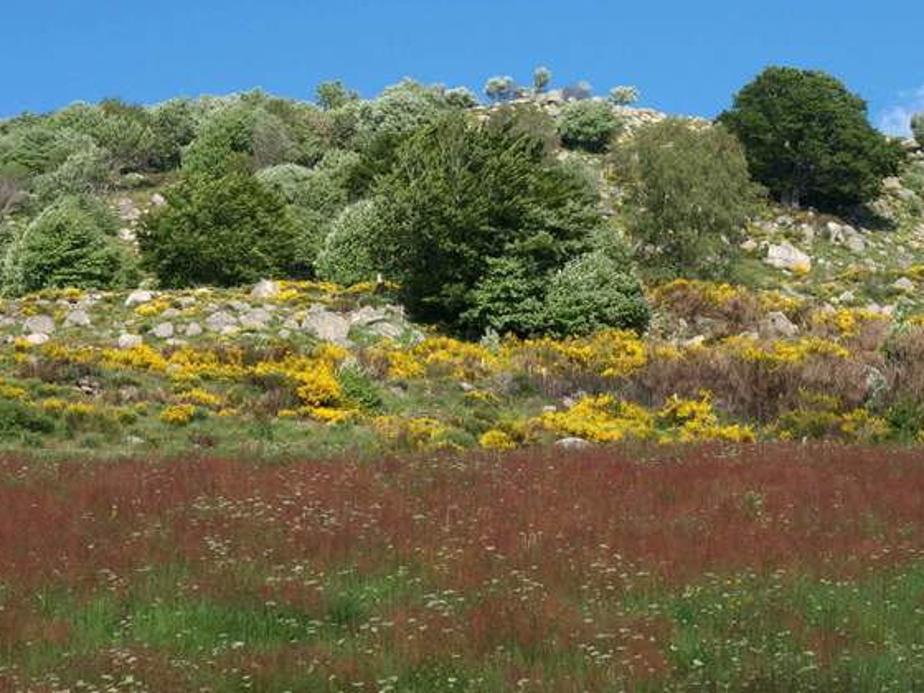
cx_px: 490
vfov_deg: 16.3
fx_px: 2417
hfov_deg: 21.6
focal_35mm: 91
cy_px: 345
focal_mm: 55
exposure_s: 1/1600
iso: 400
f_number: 5.6
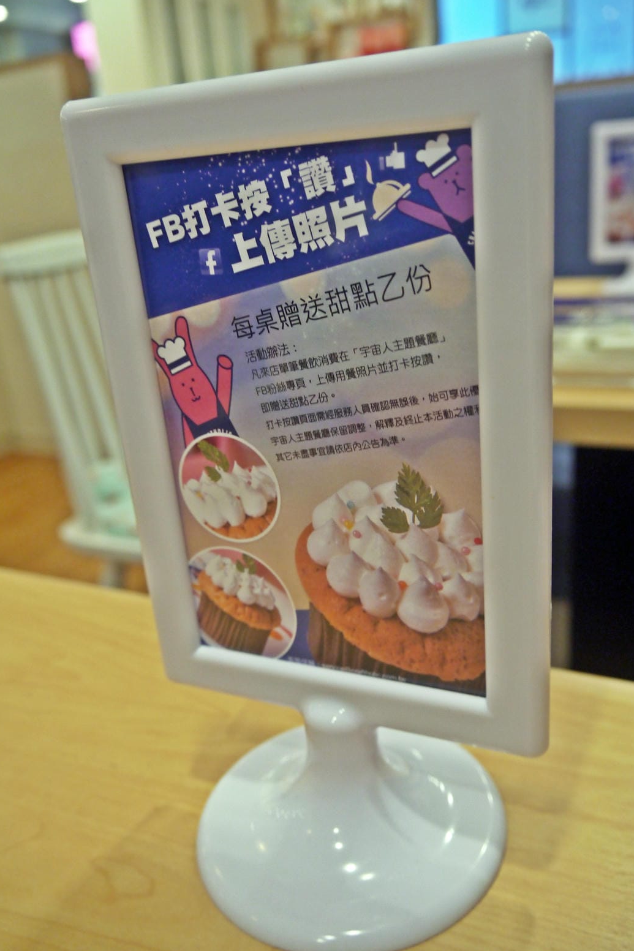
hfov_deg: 43.6
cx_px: 342
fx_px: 793
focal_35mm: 30
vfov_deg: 61.9
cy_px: 477
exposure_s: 1/60
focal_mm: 14
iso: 500
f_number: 3.5
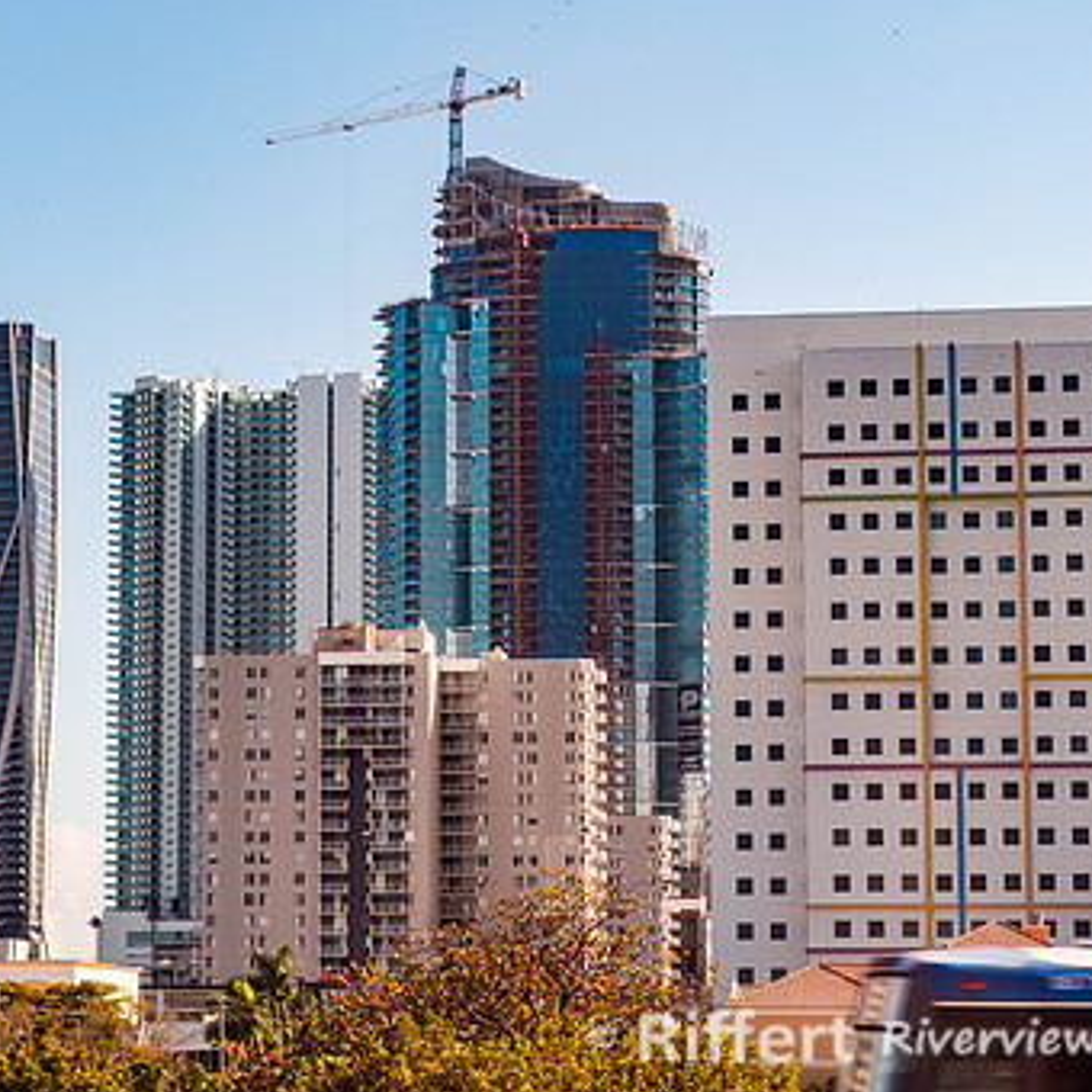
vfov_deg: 16.1
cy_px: 543
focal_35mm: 108
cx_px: 360
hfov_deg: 16.1
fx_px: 3855
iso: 180
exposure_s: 1/500
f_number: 5.6
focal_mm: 70
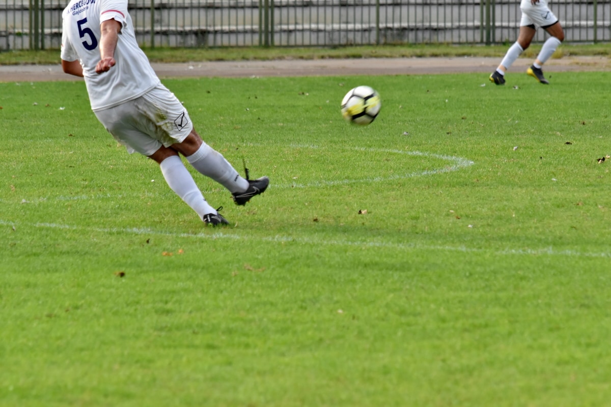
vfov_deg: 3.1
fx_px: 7637
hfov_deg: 4.6
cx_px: 306
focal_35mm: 450
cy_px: 204
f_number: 10
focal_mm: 300
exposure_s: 1/400
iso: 800
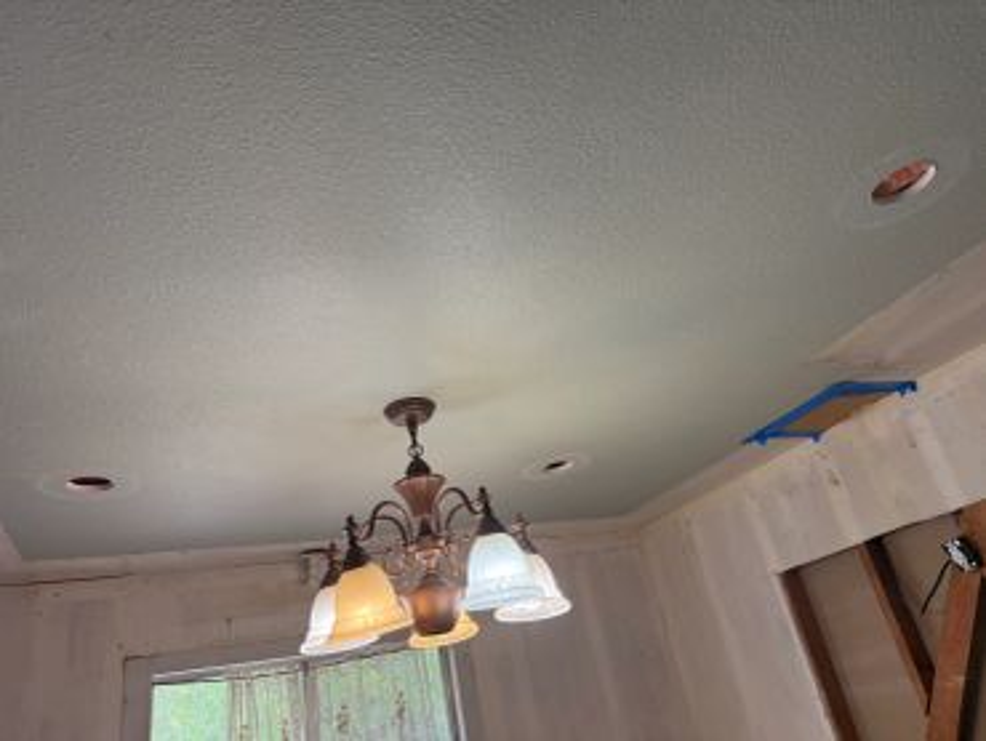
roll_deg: +10.6
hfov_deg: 71.6
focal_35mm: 24
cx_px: 493
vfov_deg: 56.9
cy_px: 370
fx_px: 684
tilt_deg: +28.6
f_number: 1.78
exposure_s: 1/150
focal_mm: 6.76
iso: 200
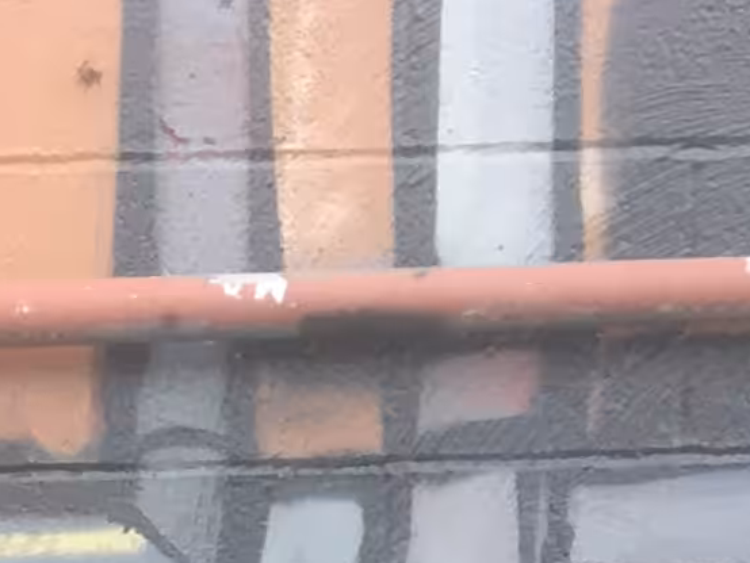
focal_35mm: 211
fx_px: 4574
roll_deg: +0.9
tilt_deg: -12.3
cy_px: 1954
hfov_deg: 8.5
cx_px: -1055
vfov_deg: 6.2
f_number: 2.2
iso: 25
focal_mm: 4.15
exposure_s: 1/60
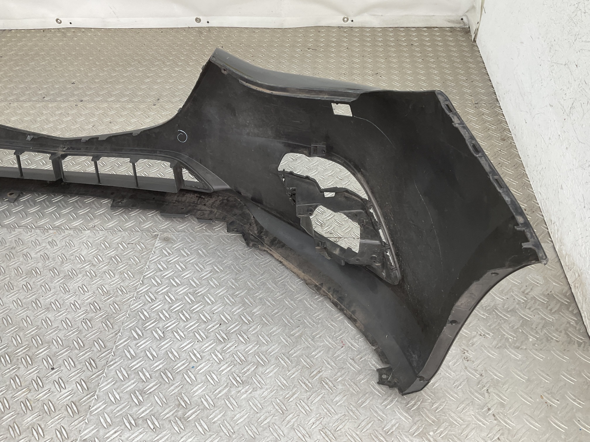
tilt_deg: -44.0
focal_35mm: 29
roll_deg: +2.5
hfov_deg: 61.7
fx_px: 494
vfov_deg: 48.2
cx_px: 295
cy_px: 221
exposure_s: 1/100
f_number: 1.8
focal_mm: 3
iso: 25
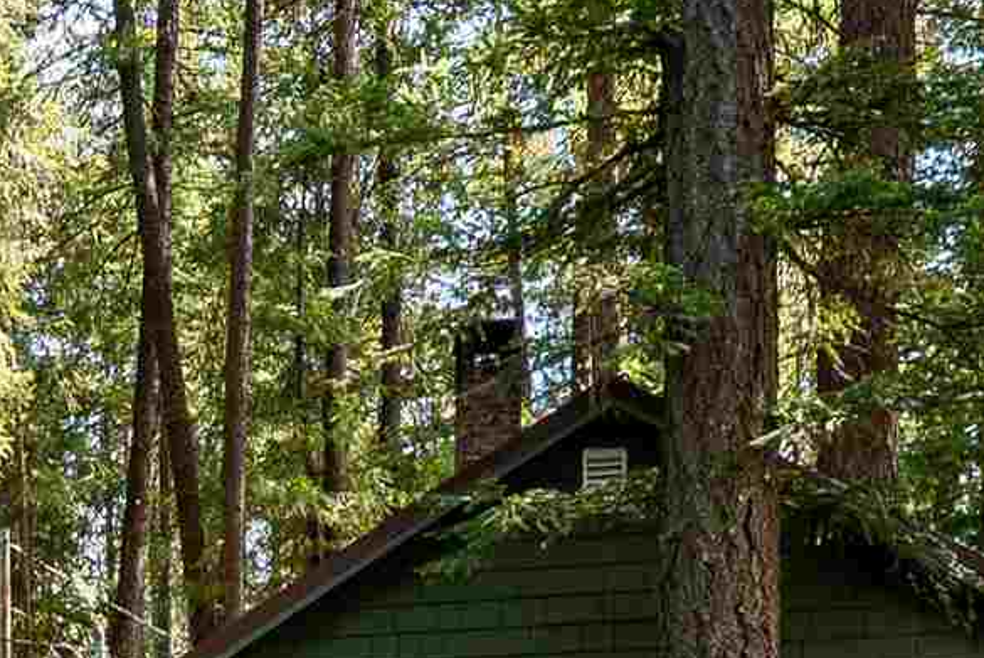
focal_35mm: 84
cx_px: -501
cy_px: 1181
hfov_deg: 20.6
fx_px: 2298
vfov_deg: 14.4
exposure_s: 1/2000
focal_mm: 16
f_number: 8
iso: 400
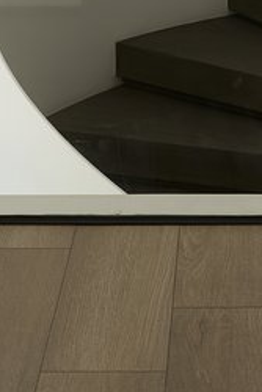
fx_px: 1777
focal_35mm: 163
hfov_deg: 8.4
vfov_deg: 11.4
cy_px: -395
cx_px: 249
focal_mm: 34
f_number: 8
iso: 100
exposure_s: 1/1.43
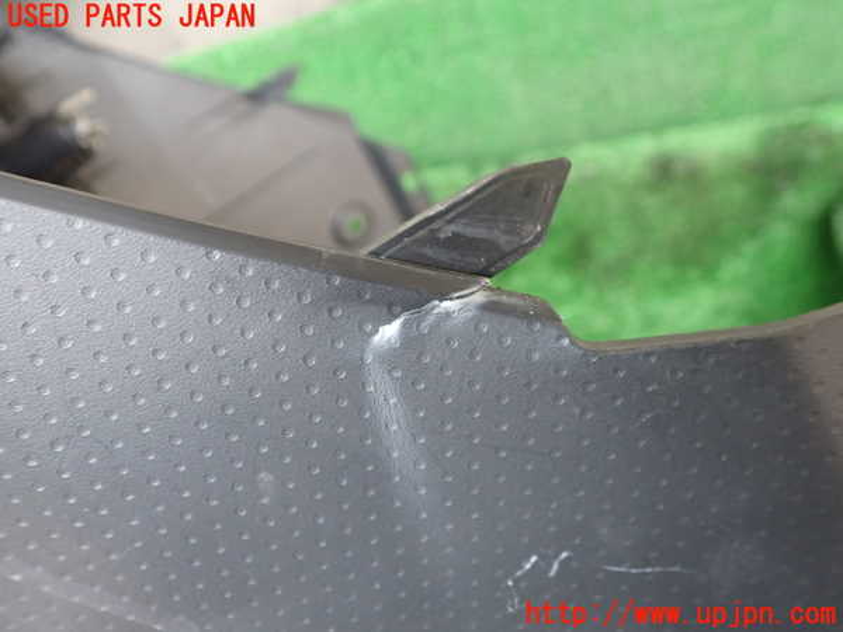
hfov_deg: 60.0
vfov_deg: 46.8
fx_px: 731
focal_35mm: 30
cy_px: 316
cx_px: 422
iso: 320
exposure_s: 1/30
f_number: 2.3
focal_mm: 5.4
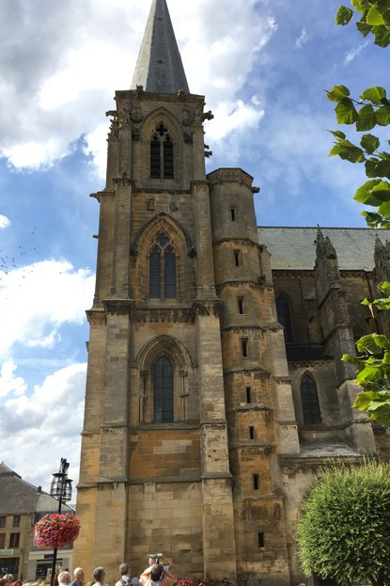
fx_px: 504
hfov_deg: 42.2
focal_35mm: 31
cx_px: 217
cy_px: 291
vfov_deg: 60.3
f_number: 2.2
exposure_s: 1/962
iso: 25
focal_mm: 4.15
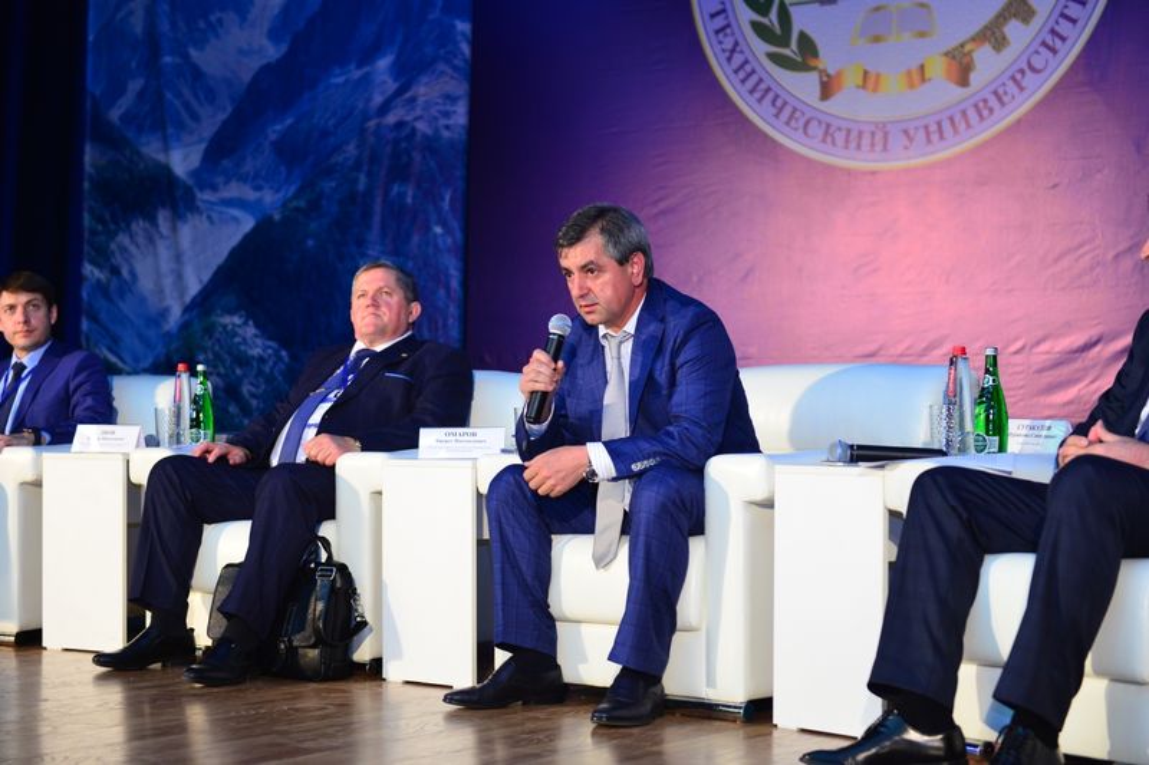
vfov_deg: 24.2
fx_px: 1787
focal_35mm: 56
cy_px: 382
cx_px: 574
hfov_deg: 35.6
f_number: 2.8
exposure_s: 1/160
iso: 2000
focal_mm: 56
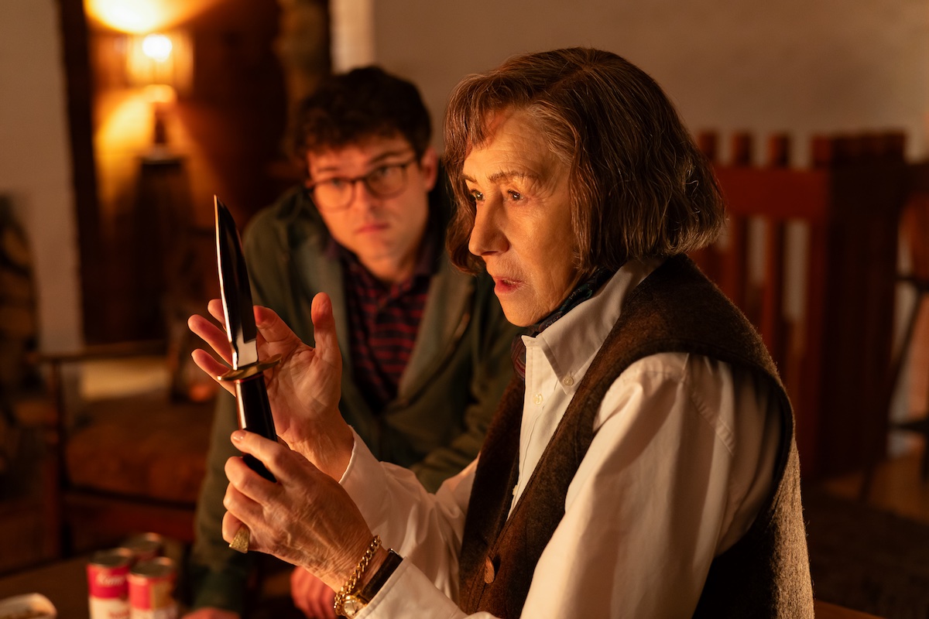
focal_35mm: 50
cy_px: 310
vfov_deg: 27.0
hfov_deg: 39.6
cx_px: 464
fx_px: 1290
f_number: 2.2
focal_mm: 50
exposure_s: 1/160
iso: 3200
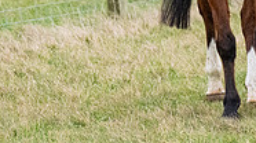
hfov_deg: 3.1
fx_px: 4657
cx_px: 118
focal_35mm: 687
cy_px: -174
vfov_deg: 1.8
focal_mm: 165
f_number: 5
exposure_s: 1/3200
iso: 2000
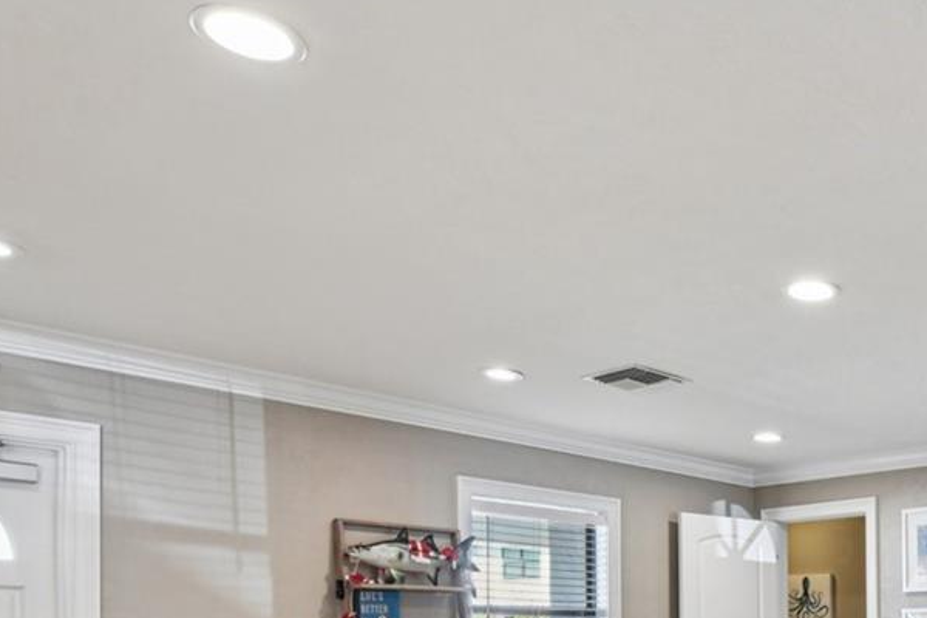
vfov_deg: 30.3
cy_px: 661
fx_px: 1030
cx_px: 854
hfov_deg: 43.7
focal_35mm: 40
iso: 400
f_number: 8
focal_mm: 15
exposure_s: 1/13
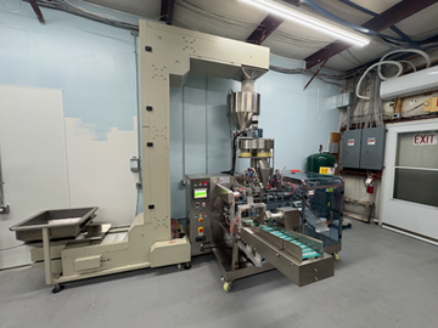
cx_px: 219
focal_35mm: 14
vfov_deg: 85.7
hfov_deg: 102.1
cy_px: 164
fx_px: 177
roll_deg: +1.1
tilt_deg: -4.2
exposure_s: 1/60
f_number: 2.2
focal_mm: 2.22
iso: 160
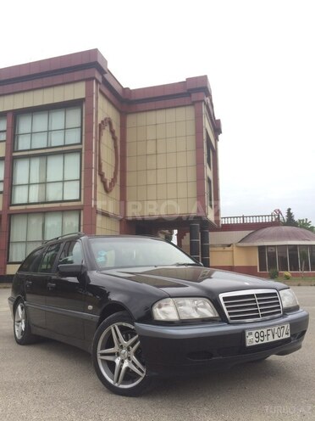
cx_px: 158
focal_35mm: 29
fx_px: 352
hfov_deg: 48.2
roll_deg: +2.7
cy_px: 210
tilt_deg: +9.0
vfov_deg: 61.7
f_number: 2.2
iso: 32
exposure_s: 1/137
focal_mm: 4.15
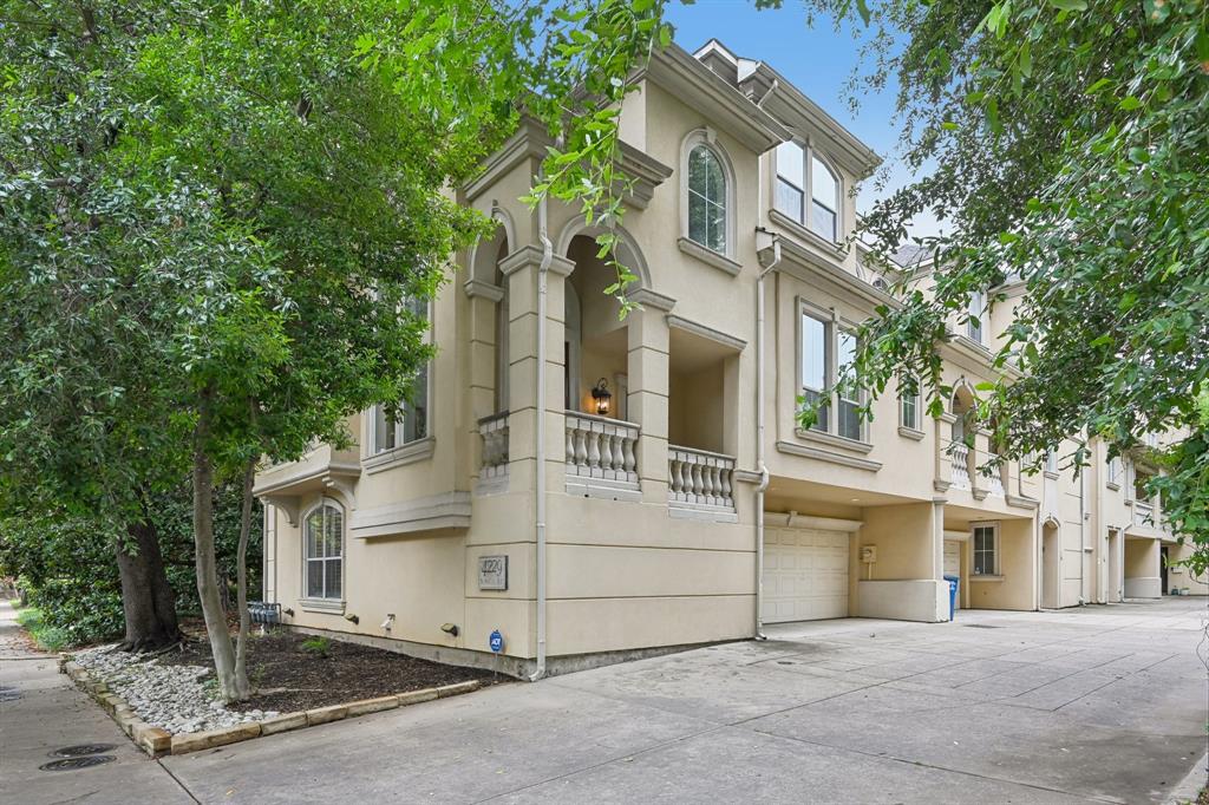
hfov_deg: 86.9
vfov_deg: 64.5
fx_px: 638
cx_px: 604
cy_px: 402
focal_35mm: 19
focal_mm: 19
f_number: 8
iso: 400
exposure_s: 1/200
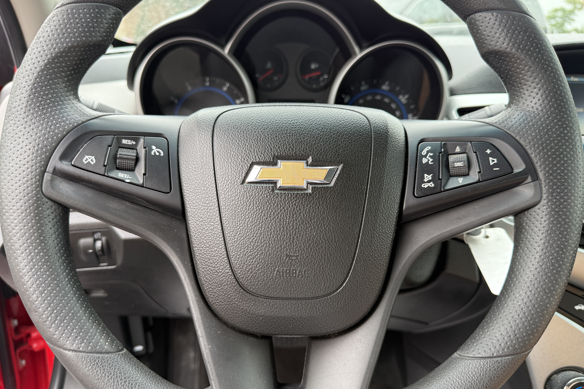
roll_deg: -0.9
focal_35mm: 25
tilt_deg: -18.5
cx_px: 292
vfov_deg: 51.3
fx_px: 405
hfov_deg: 71.5
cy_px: 202
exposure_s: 1/260
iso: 100
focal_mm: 6.76
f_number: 1.78
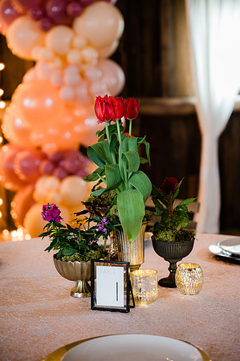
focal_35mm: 70
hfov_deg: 19.4
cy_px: 180
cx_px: 120
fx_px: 702
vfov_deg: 28.9
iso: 1250
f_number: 3.5
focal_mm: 70
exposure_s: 1/200
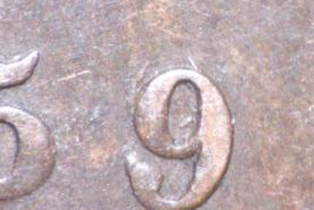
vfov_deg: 5.7
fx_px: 2112
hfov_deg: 8.5
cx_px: 200
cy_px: 101
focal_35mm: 242
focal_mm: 22.4
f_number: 4.9
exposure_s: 1/15
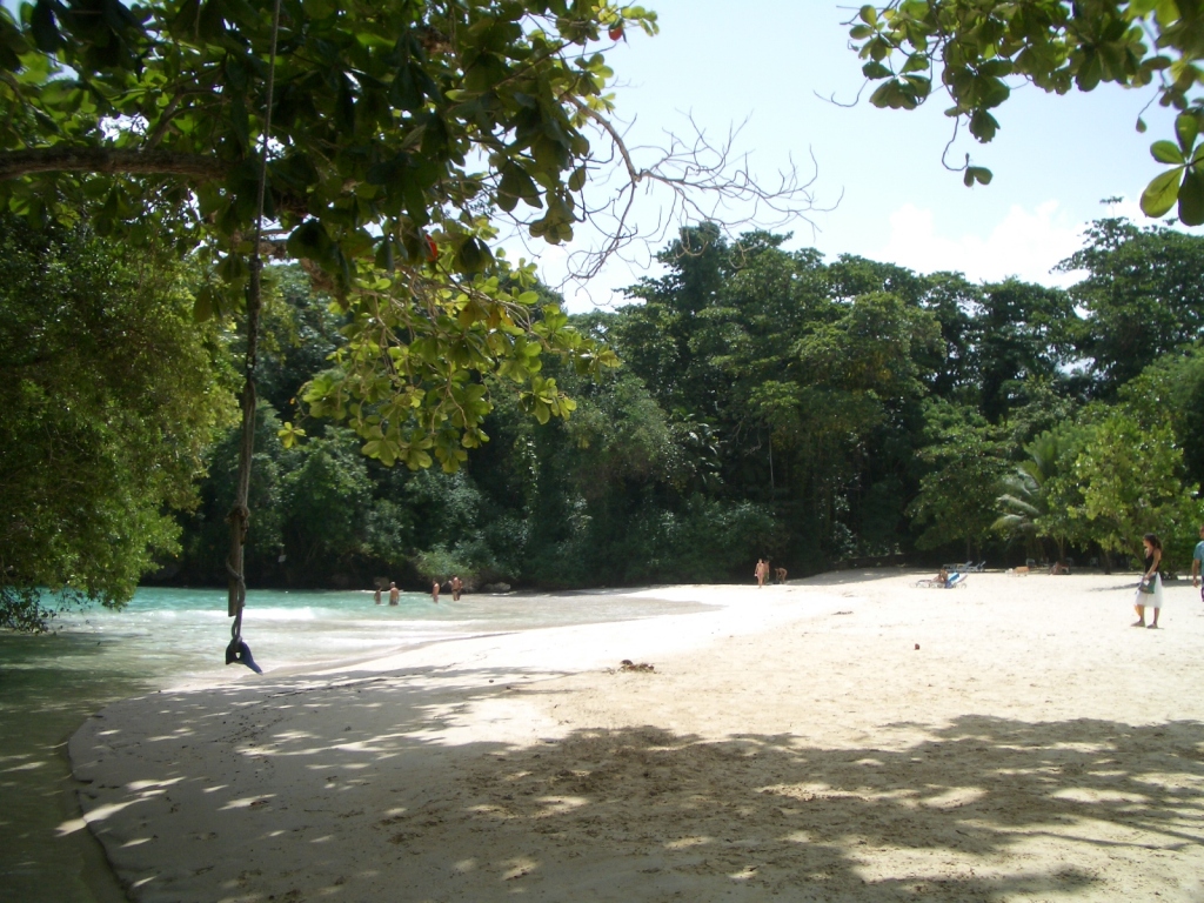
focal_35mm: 35
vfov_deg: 40.7
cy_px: 452
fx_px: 1217
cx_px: 602
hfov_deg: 52.6
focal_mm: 5.8
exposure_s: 1/500
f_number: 4.3
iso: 50
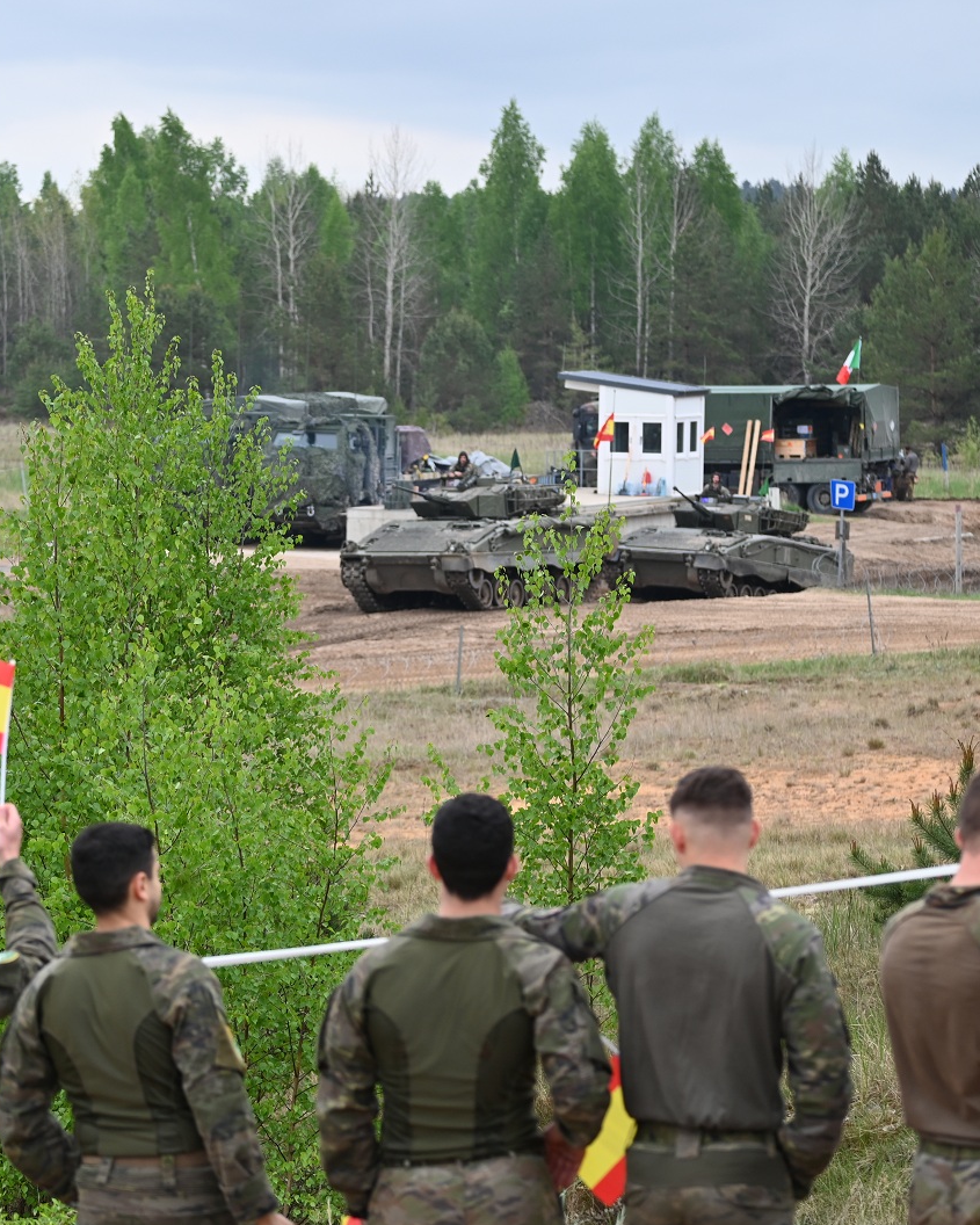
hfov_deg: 10.9
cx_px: 395
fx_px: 5148
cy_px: 611
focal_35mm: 142
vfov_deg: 13.6
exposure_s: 1/250
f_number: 5
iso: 400
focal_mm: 100
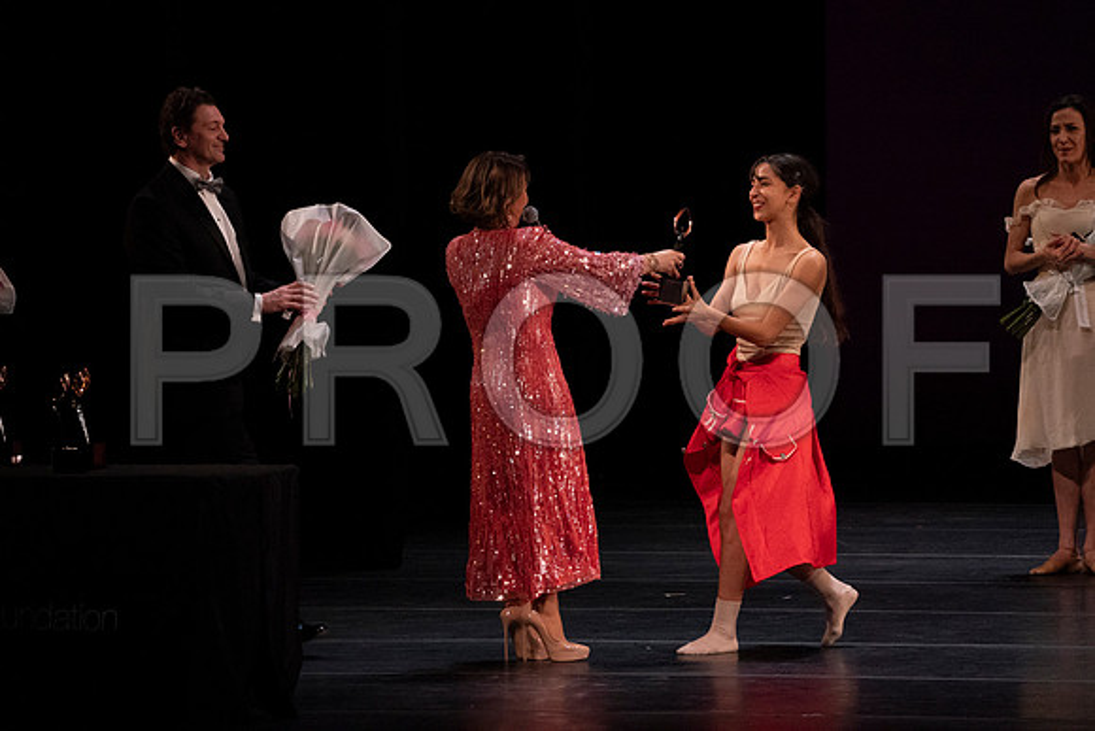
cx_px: 548
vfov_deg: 3.5
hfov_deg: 5.2
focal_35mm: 394
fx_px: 11986
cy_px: 366
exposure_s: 1/500
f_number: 11
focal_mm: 394
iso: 12800
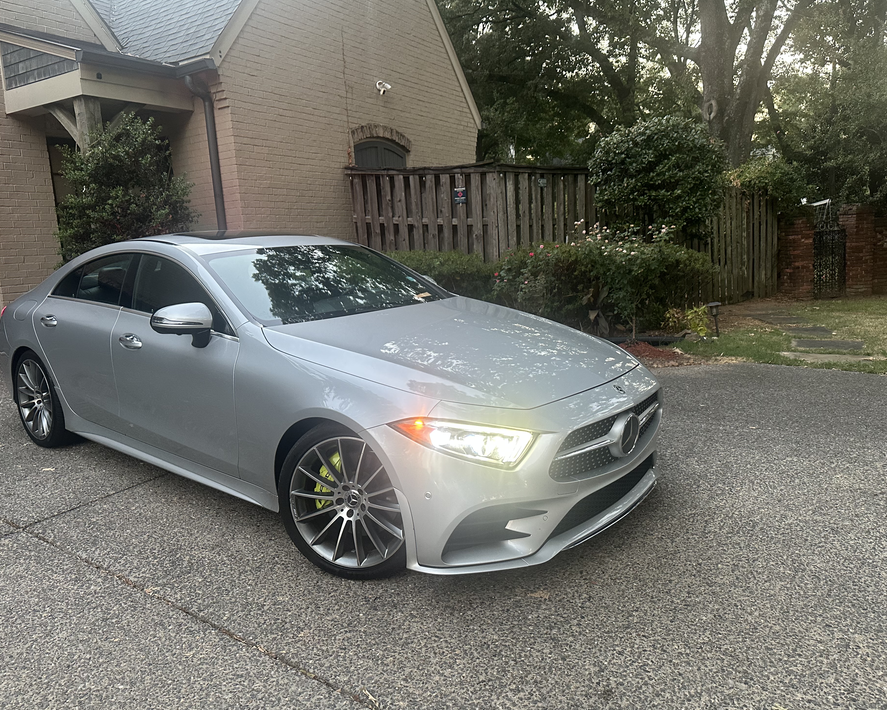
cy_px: 345
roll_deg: +4.1
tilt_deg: -8.1
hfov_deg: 66.0
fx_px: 683
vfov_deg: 54.9
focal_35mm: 26
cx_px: 442
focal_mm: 6.86
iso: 400
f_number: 1.78
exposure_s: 1/60
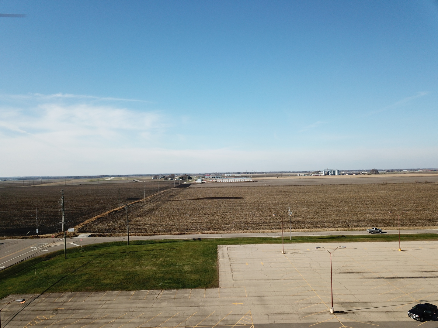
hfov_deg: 67.3
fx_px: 329
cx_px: 219
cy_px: 164
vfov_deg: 53.1
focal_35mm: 26
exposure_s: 1/1508
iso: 100
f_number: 2.2
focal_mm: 4.73
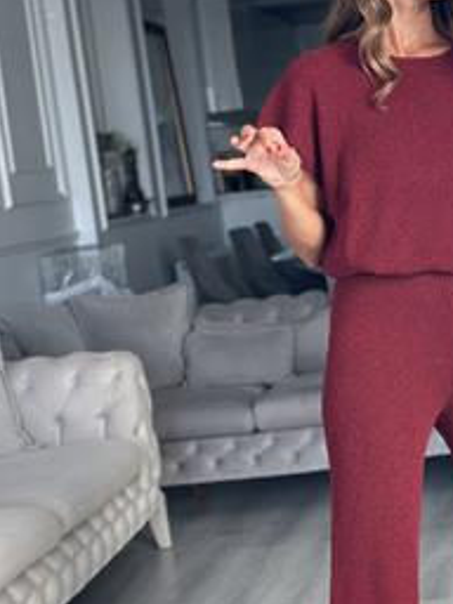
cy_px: 401
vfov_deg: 20.6
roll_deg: +6.8
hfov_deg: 15.4
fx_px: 1658
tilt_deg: -22.4
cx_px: 408
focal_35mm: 95
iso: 125
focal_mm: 6.86
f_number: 1.78
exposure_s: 1/121
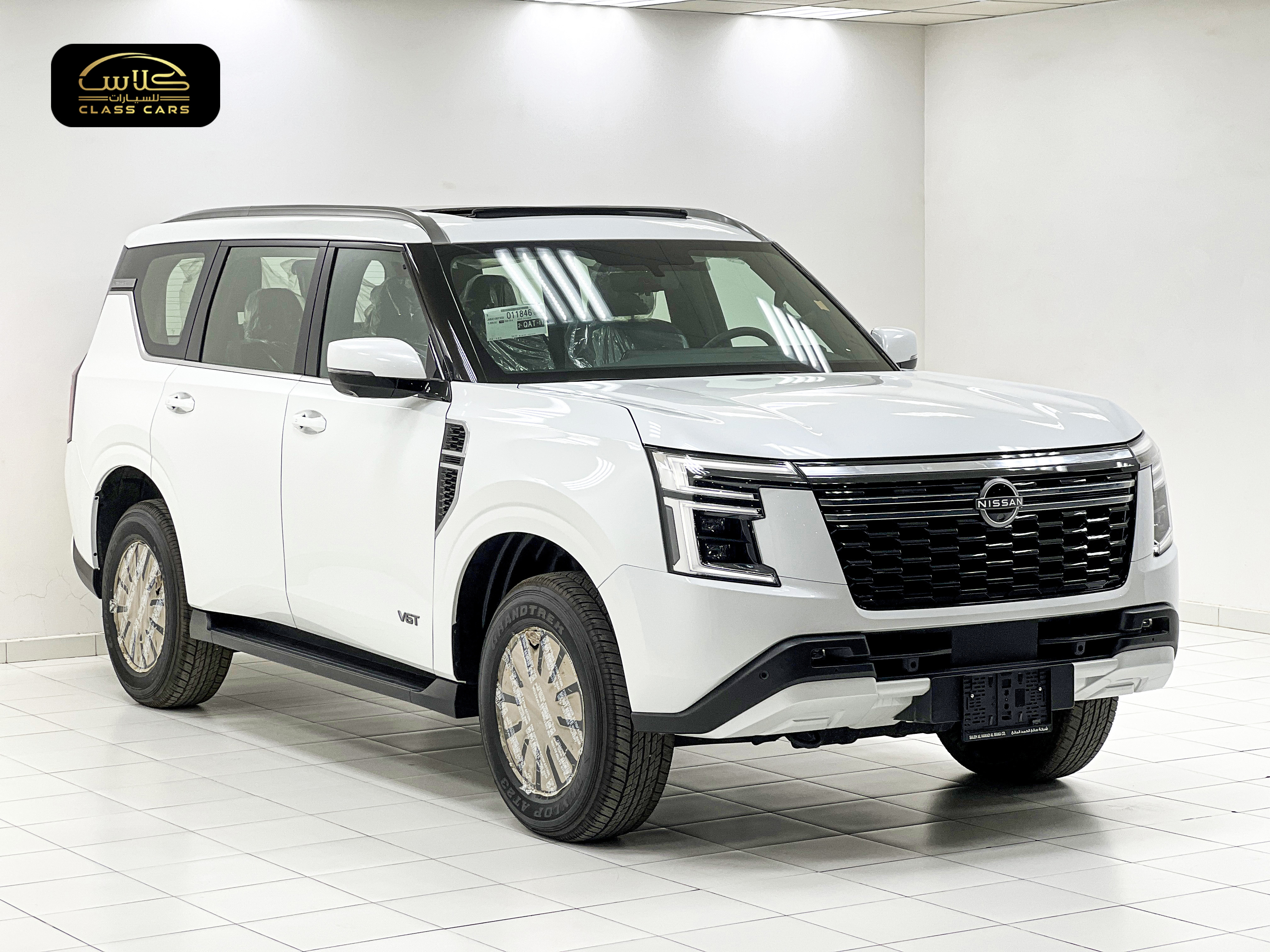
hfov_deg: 25.3
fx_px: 2825
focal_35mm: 77
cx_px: 635
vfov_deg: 19.1
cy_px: 476
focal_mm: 9
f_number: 2.8
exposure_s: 1/120
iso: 32
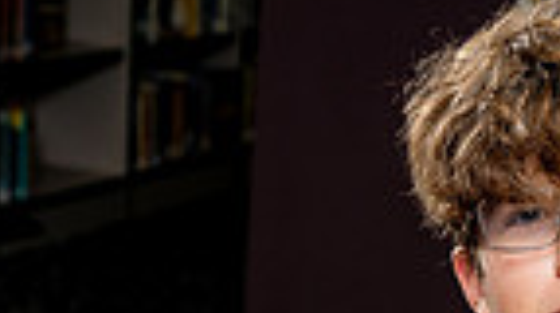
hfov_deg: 10.8
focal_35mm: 198
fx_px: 2936
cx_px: 564
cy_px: 786
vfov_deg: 5.8
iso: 320
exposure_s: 1/250
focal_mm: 60
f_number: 5.6
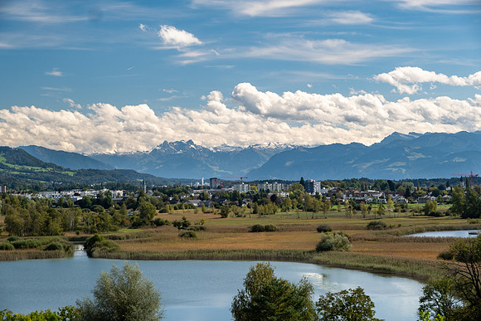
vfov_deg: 16.5
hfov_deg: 24.5
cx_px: 240
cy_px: 160
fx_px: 1109
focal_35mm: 83
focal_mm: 55
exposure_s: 1/480
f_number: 5
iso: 160
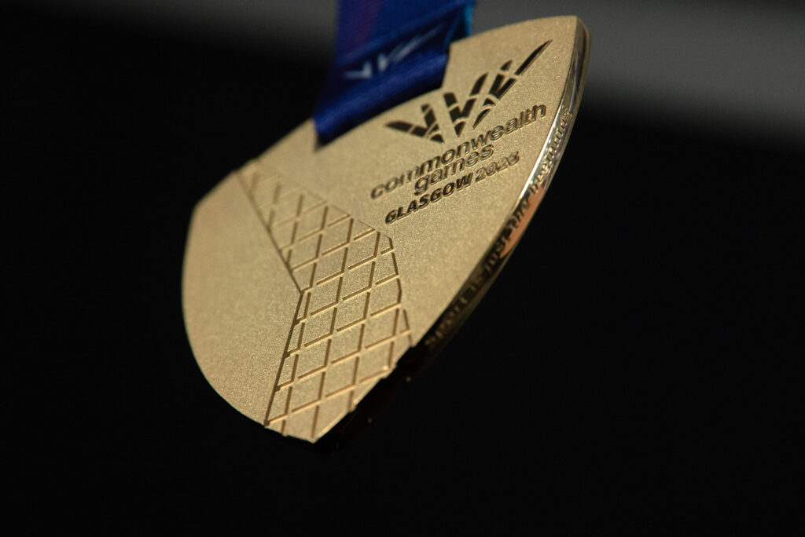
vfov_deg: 13.1
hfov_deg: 19.4
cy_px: 268
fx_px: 2349
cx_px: 402
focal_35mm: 105
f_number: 5.6
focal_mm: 70
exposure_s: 1/200
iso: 1600
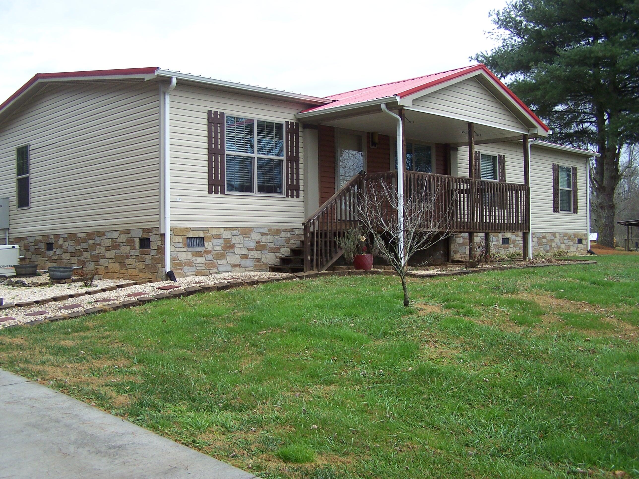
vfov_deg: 37.7
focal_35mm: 38
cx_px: 320
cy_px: 240
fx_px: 701
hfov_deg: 49.0
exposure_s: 1/250
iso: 80
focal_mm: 6.3
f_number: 2.8
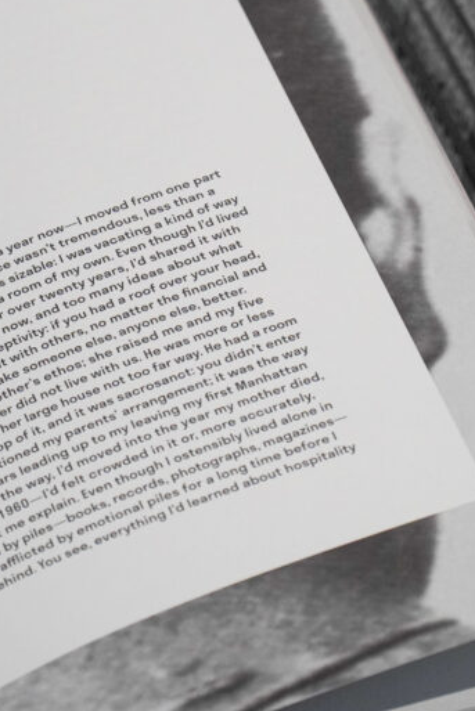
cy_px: 331
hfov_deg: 5.0
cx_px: 37
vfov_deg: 7.6
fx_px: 5379
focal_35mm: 272
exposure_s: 1/80
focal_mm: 91
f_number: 4.5
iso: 1000
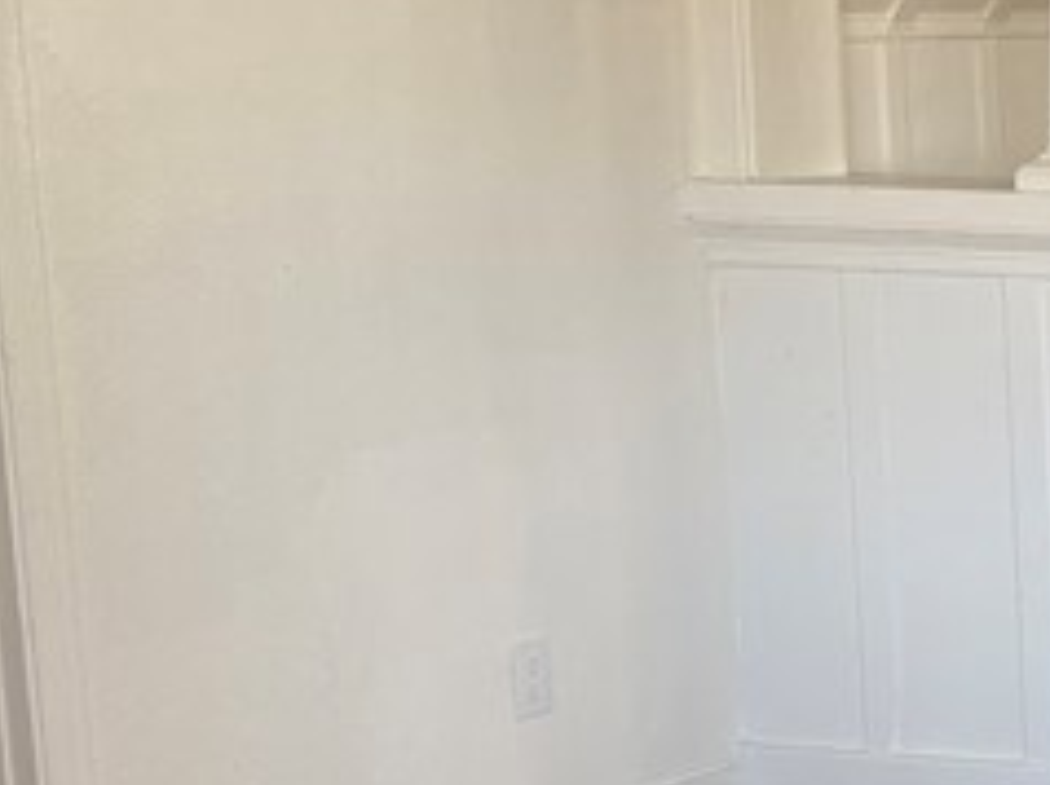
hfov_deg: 14.5
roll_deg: -0.7
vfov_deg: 13.1
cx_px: 2104
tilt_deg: -10.6
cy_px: 653
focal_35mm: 112
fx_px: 3394
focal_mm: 5.96
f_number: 1.6
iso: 80
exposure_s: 1/121
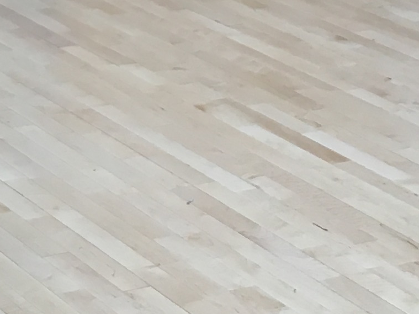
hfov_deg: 12.8
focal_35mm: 154
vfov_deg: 9.3
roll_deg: -1.8
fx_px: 1864
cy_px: -206
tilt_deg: -9.3
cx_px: 80
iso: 25
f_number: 2.2
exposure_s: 1/40
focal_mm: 4.15
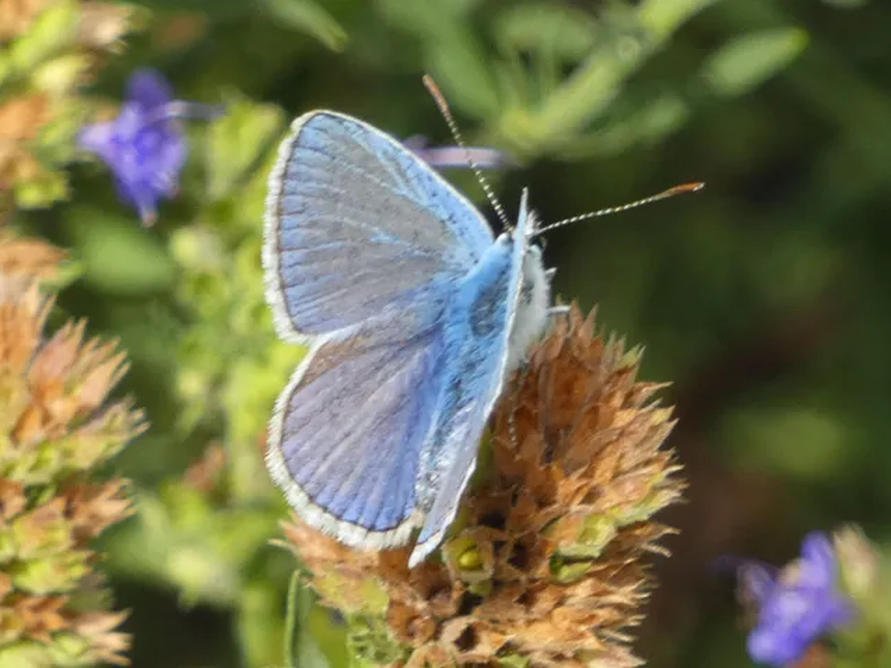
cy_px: 334
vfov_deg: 2.3
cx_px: 445
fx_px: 16605
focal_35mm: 645
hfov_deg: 3.1
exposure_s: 1/100
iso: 125
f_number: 5.6
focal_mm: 115
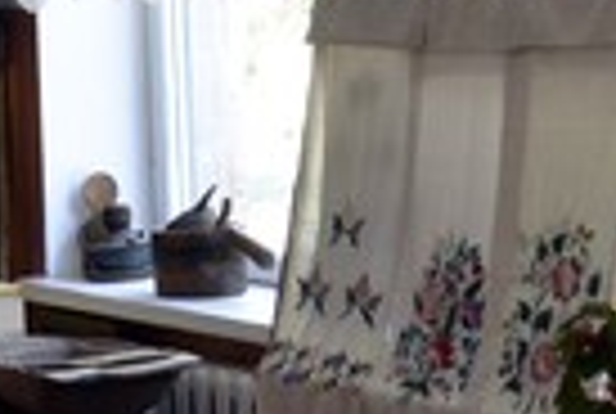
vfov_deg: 7.5
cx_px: -247
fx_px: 3138
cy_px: 43
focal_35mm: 183
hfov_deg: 10.9
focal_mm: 24
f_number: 4
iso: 450
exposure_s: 1/60
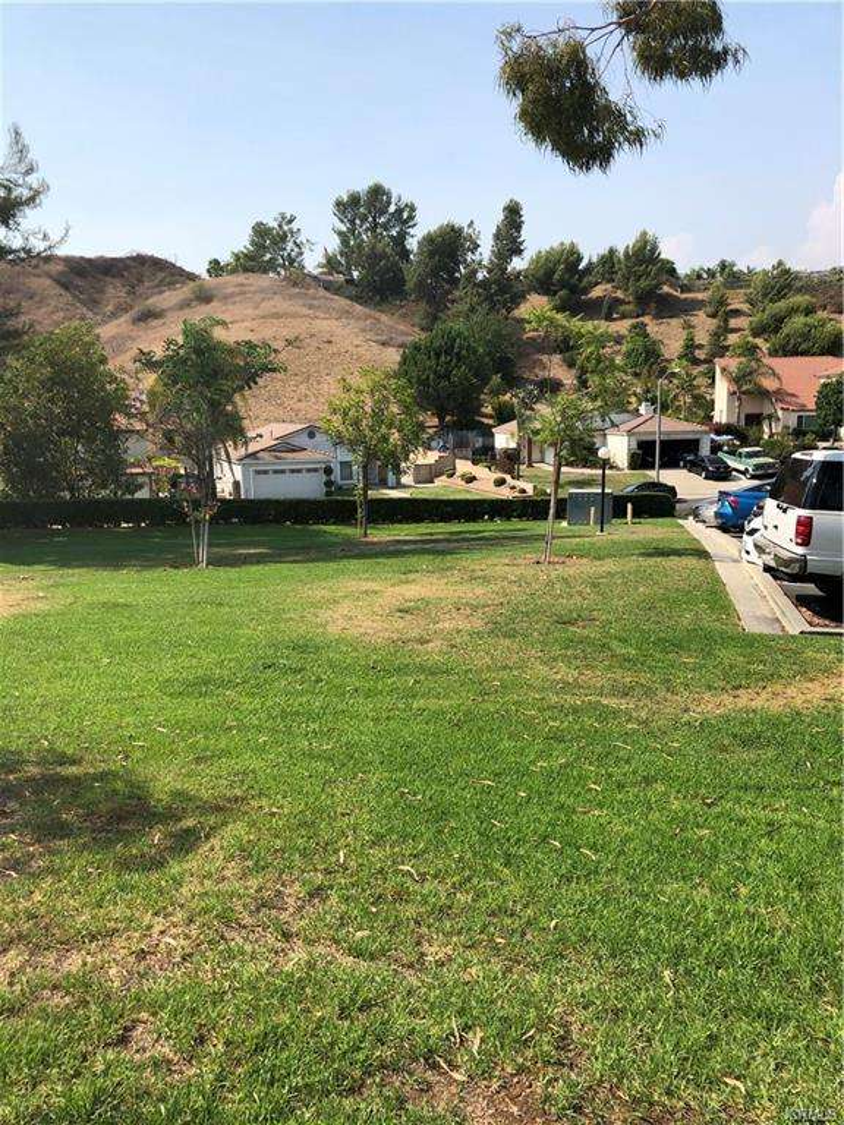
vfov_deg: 63.4
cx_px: 422
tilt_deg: -9.8
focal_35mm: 28
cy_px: 562
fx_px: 910
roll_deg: +1.2
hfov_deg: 49.7
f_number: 1.8
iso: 20
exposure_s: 1/1499
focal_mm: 3.99
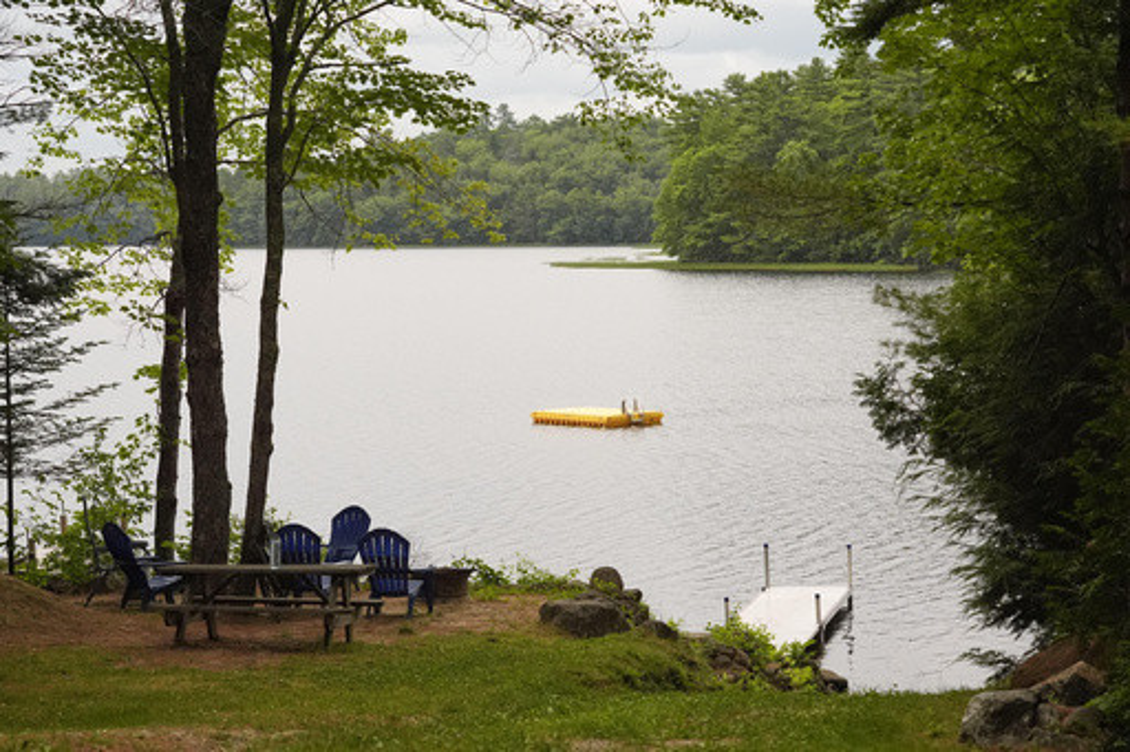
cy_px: 376
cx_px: 565
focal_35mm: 83
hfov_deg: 24.5
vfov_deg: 16.4
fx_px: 2604
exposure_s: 1/10000
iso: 5000
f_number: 7.1
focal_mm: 83
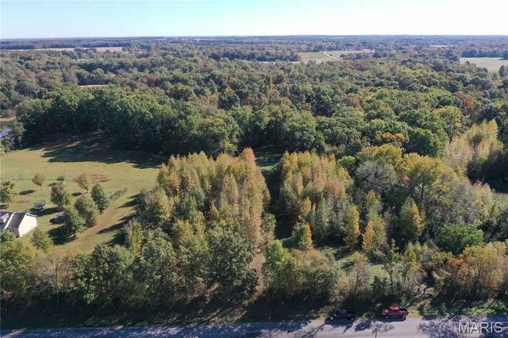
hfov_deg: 65.5
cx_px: 254
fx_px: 395
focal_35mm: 28
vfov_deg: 46.4
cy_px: 169
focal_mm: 10.26
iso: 100
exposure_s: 1/320
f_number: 5
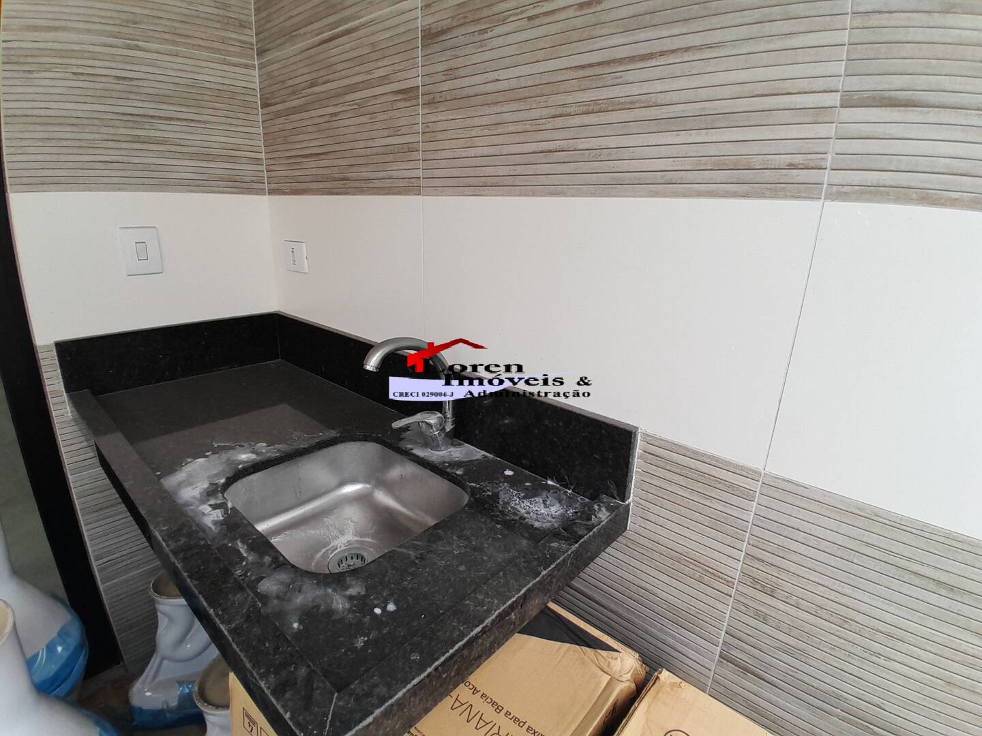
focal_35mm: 17
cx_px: 491
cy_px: 368
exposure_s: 1/120
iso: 40
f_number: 2.2
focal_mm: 1.46
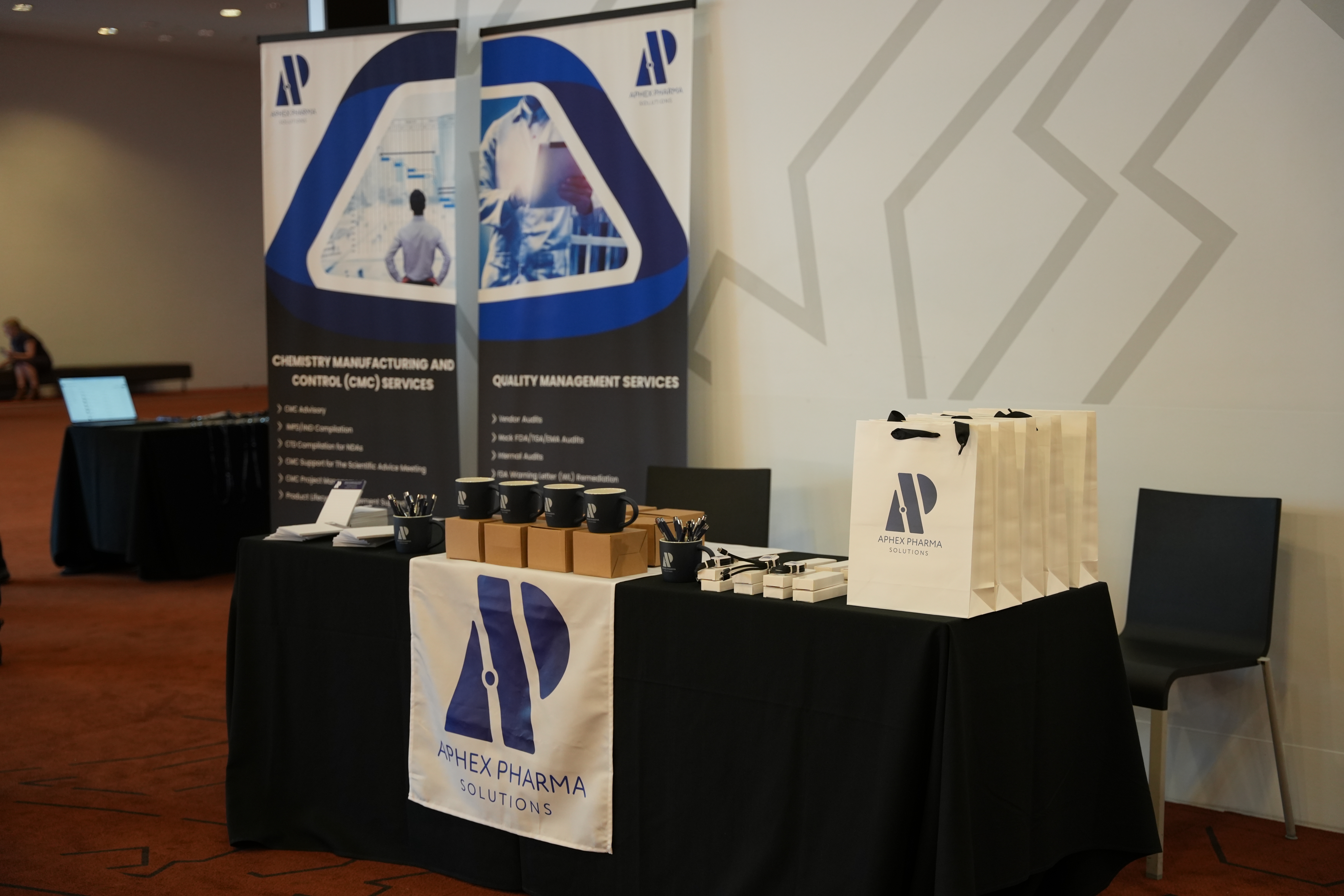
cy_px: 448
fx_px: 1893
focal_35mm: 51
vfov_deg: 26.6
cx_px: 672
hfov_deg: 39.1
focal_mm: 50.7
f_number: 2.8
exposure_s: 1/160
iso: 1600
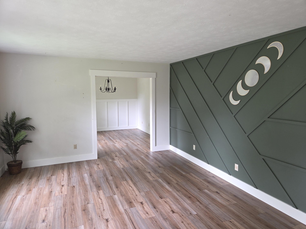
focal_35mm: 23
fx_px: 203
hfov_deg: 73.9
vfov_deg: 58.9
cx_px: 153
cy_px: 114
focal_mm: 5.4
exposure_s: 1/30
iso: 100
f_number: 1.8
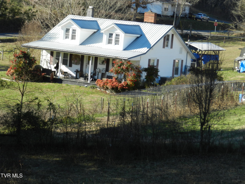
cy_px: 92
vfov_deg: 7.8
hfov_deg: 10.4
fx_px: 1352
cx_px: 122
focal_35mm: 191
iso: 160
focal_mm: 34
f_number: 5.5
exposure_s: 1/250
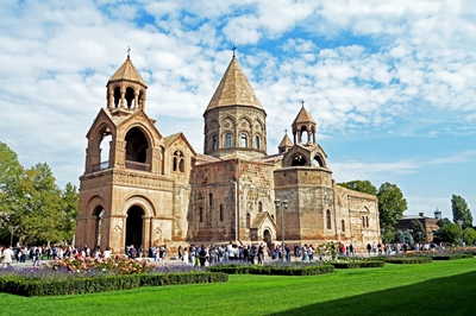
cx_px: 238
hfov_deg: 62.0
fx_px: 396
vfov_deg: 43.5
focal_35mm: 30
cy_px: 158
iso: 100
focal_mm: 30
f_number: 10
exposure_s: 1/80
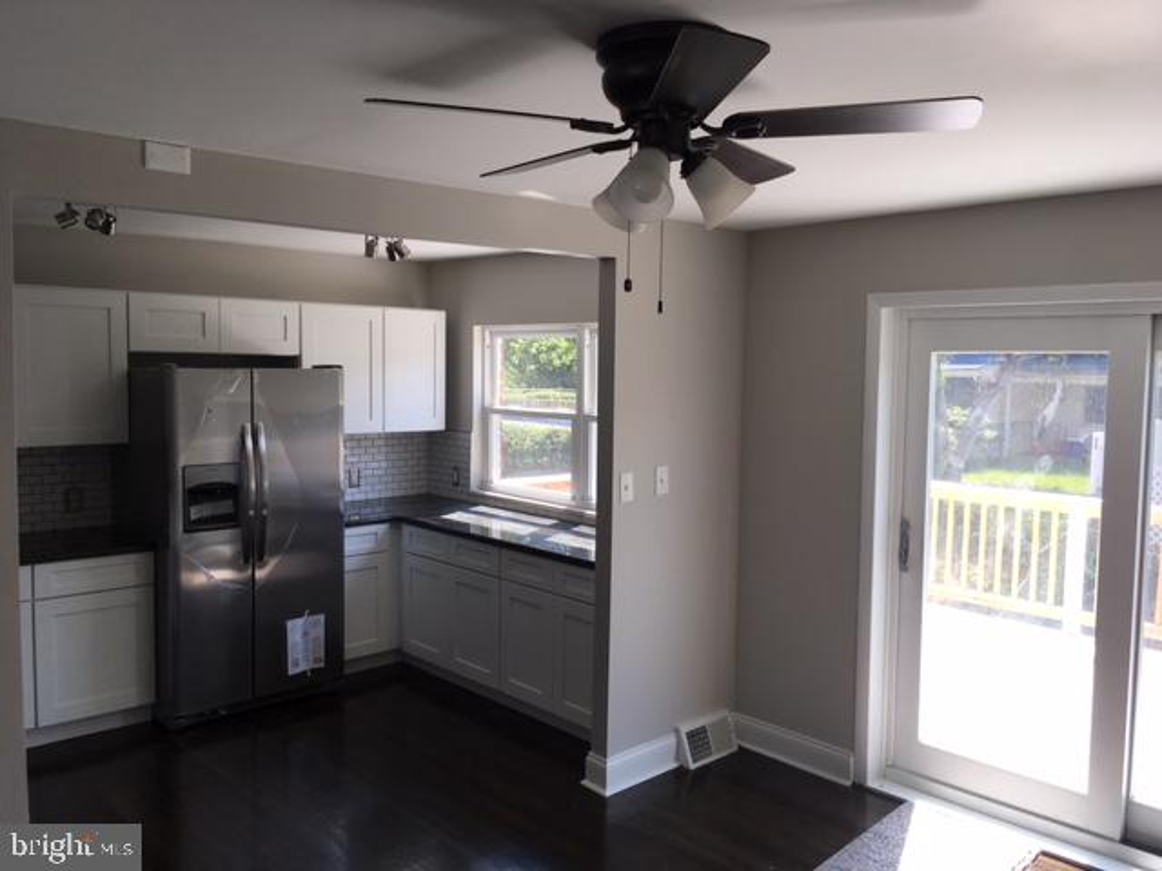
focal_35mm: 29
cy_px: 436
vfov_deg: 48.2
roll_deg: -0.3
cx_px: 581
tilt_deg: -5.3
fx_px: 973
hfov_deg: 61.7
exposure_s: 1/158
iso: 25
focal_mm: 4.15
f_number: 2.2
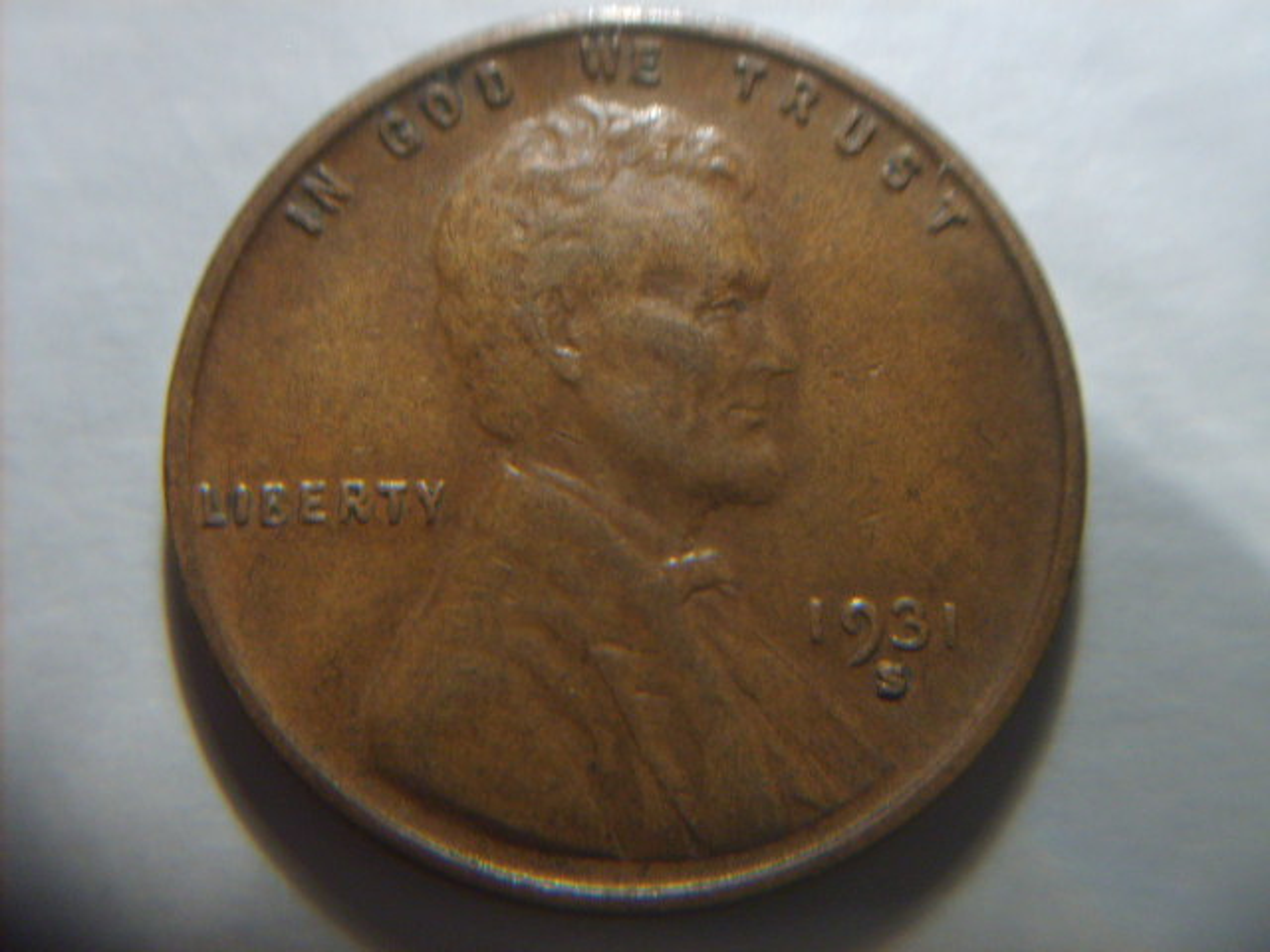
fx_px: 1578
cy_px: 476
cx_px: 635
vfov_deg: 33.6
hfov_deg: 43.9
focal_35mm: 43
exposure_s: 1/8
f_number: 3
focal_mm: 7.2
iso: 140
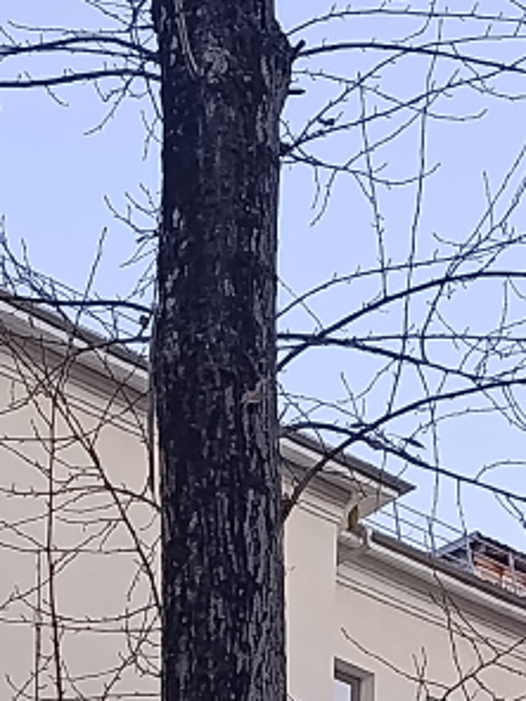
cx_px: 417
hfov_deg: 9.6
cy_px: 1136
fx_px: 3120
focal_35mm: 154
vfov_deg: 12.1
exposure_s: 1/100
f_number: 1.7
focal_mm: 6.11
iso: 1000
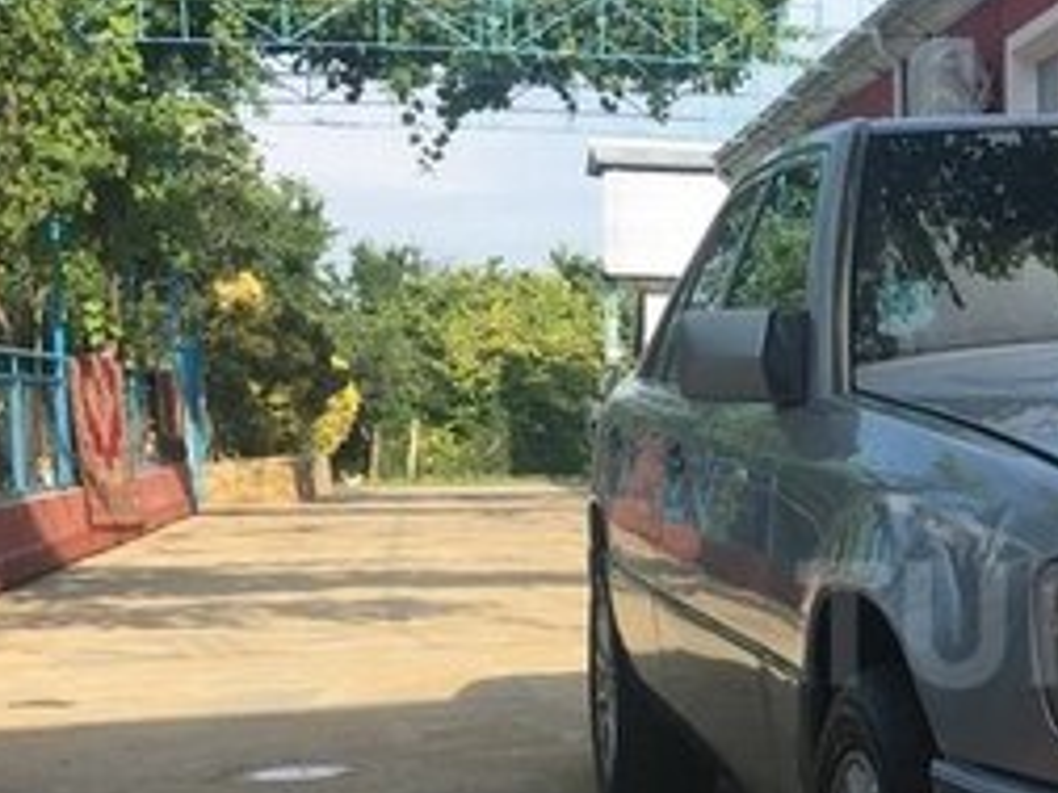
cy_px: 623
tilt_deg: -5.2
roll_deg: +1.2
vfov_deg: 19.2
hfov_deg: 23.7
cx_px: 1226
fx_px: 2323
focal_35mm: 76
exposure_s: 1/725
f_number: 2.2
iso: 25
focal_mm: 4.15
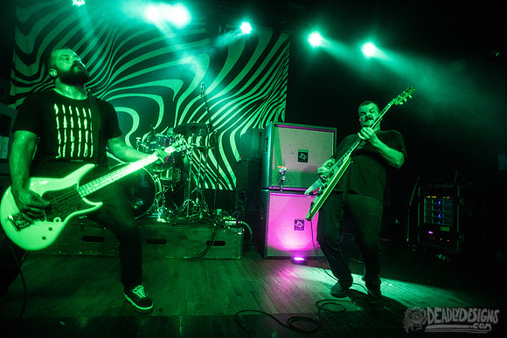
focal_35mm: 20
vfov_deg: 62.0
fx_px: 282
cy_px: 169
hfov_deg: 84.0
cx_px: 254
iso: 3200
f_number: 3.2
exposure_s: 1/320
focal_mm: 20
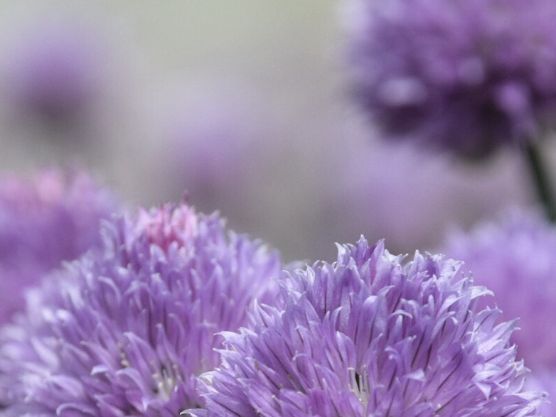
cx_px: 303
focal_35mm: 885
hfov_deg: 2.2
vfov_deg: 1.7
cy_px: 366
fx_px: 14219
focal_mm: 300
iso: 400
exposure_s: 1/250
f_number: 8
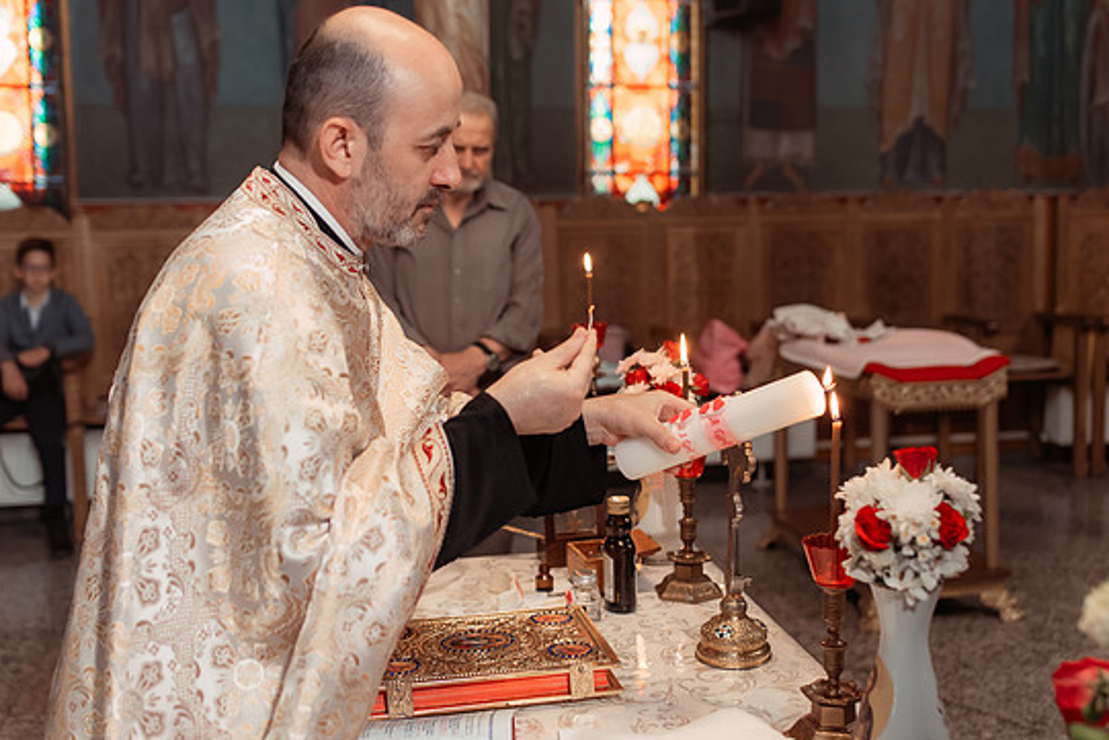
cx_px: 580
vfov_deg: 32.6
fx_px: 1263
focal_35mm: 41
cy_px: 349
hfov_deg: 47.4
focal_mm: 35
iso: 1600
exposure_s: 1/200
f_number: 2.5
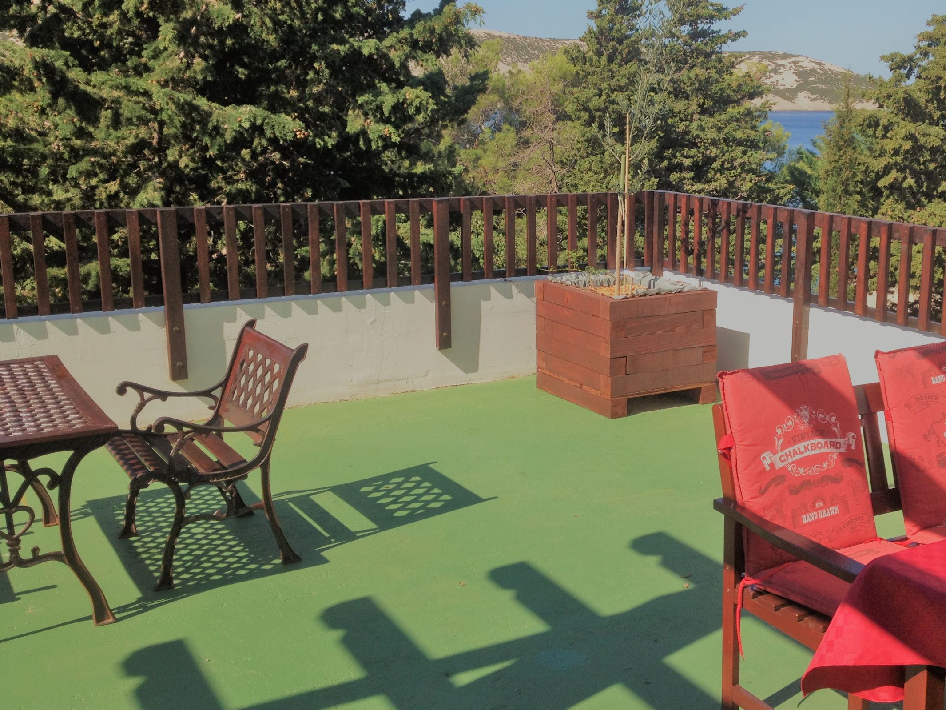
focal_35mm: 46
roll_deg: -0.8
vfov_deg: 31.5
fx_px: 1257
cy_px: 303
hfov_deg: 40.8
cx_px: 618
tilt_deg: -13.4
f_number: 2.4
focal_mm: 4.28
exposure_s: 1/1255
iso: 50
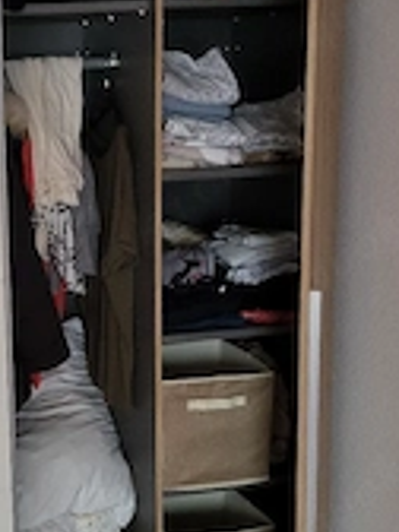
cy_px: 260
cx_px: -22
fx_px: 953
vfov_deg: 31.2
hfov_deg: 22.5
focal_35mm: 62
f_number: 1.8
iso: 500
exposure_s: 1/25.1
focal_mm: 5.4
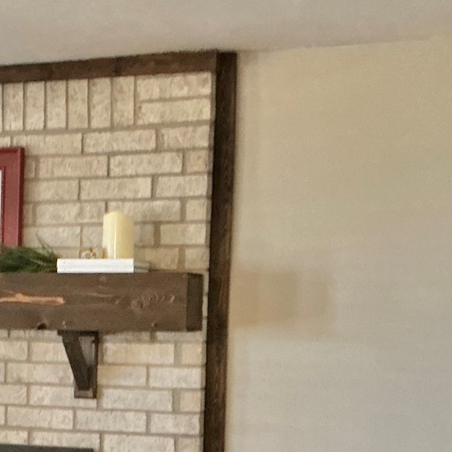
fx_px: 1256
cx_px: -39
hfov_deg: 19.6
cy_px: 425
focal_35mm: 85
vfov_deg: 19.9
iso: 320
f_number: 1.8
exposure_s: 1/40
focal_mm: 3
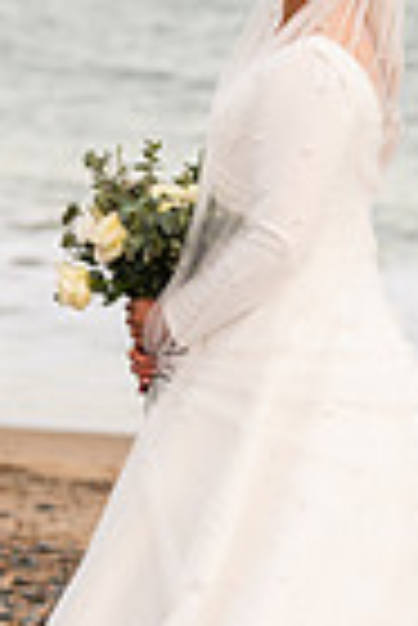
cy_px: 77
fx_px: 5907
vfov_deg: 6.0
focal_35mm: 340
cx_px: 333
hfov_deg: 4.1
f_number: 3.5
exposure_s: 1/200
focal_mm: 105
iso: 100
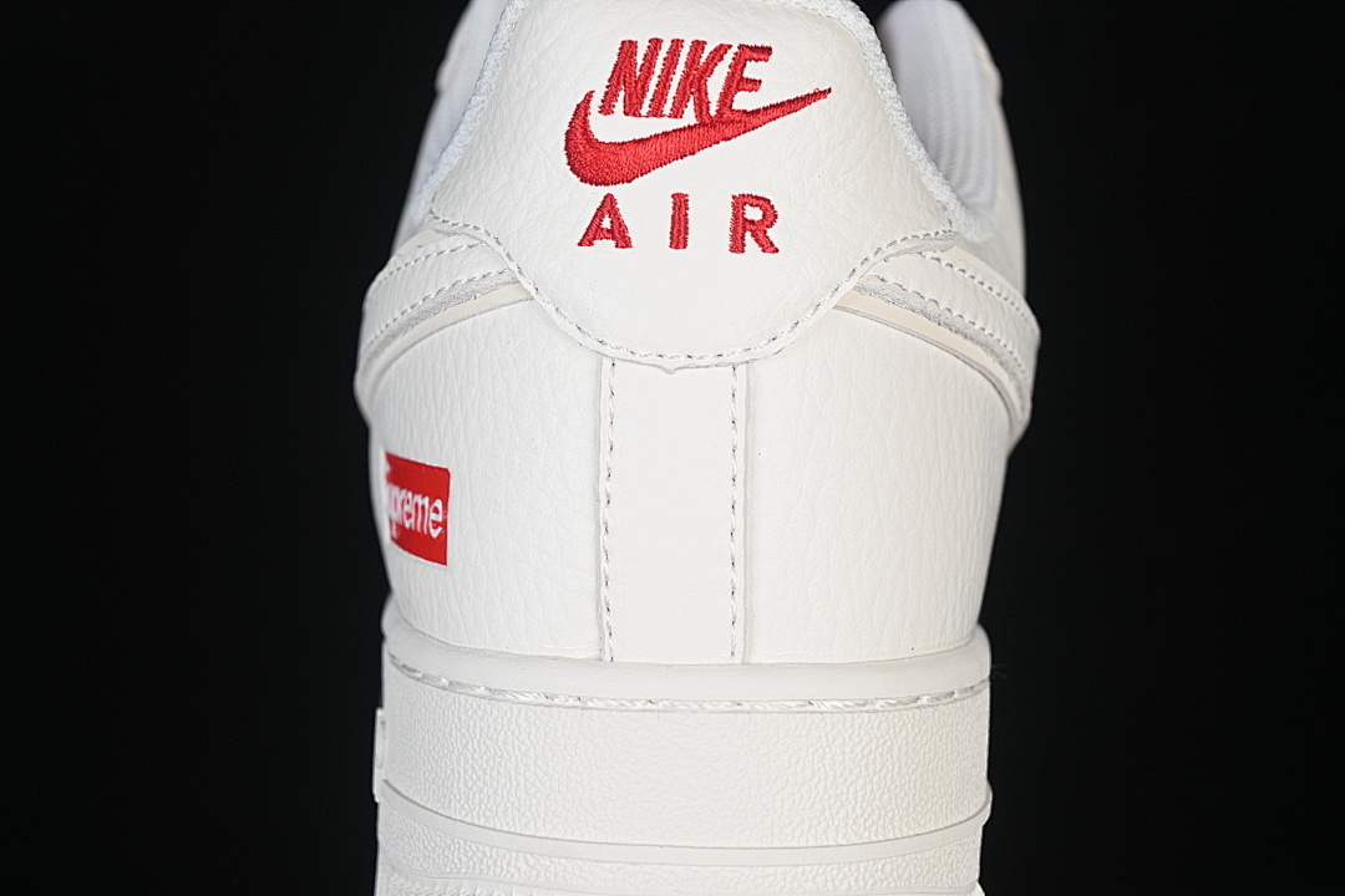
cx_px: 672
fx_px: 2802
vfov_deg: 18.2
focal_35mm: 75
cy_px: 448
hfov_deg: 27.0
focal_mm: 50
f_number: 7.1
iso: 160
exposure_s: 1/80
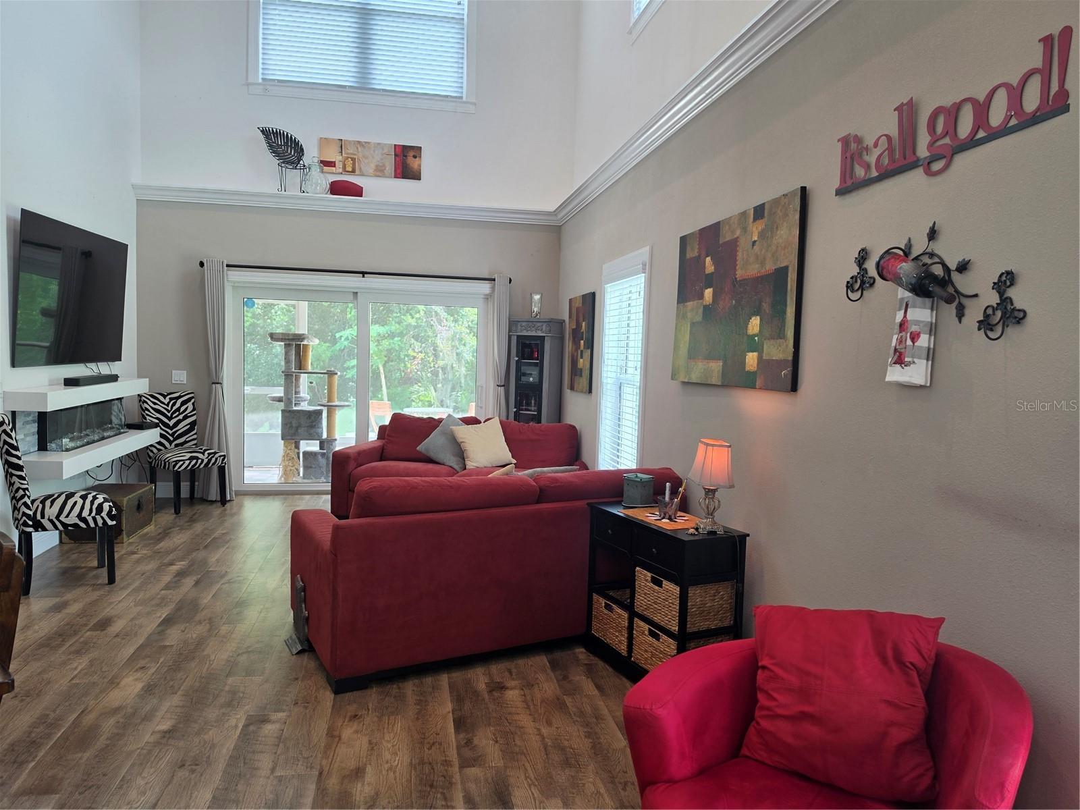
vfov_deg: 58.9
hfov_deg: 73.9
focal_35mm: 23
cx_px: 540
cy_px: 405
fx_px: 718
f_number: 1.4
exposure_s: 1/120
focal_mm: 6.5
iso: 64
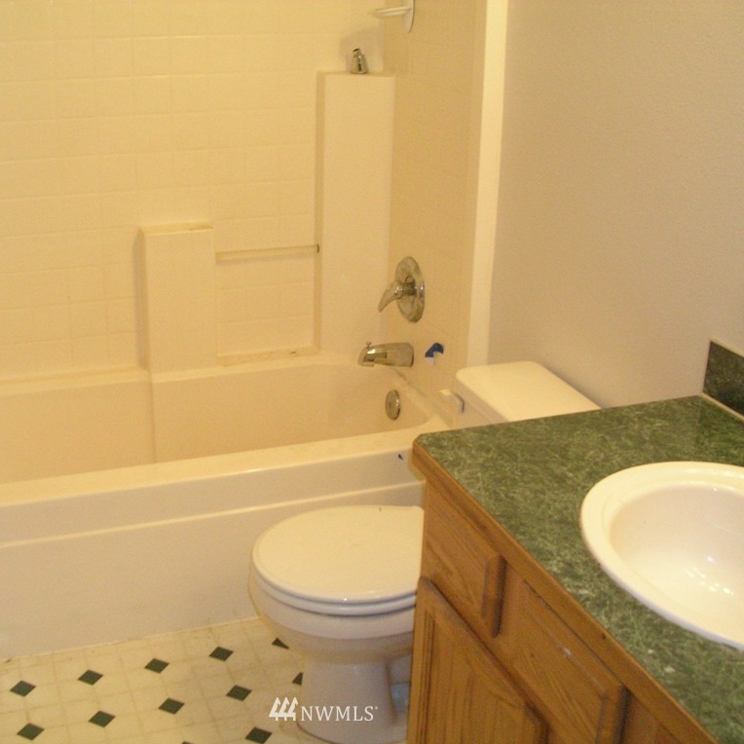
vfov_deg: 37.6
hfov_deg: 37.5
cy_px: 372
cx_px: 323
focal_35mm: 45
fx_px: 1094
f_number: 2.8
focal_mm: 5.8
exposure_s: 1/27.9
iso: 200
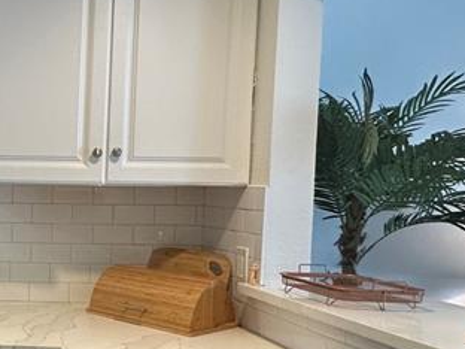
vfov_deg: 31.4
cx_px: -97
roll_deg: -1.2
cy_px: 218
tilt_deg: -3.6
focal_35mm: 46
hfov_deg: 33.4
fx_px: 618
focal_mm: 2.22
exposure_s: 1/120
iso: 200
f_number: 2.2
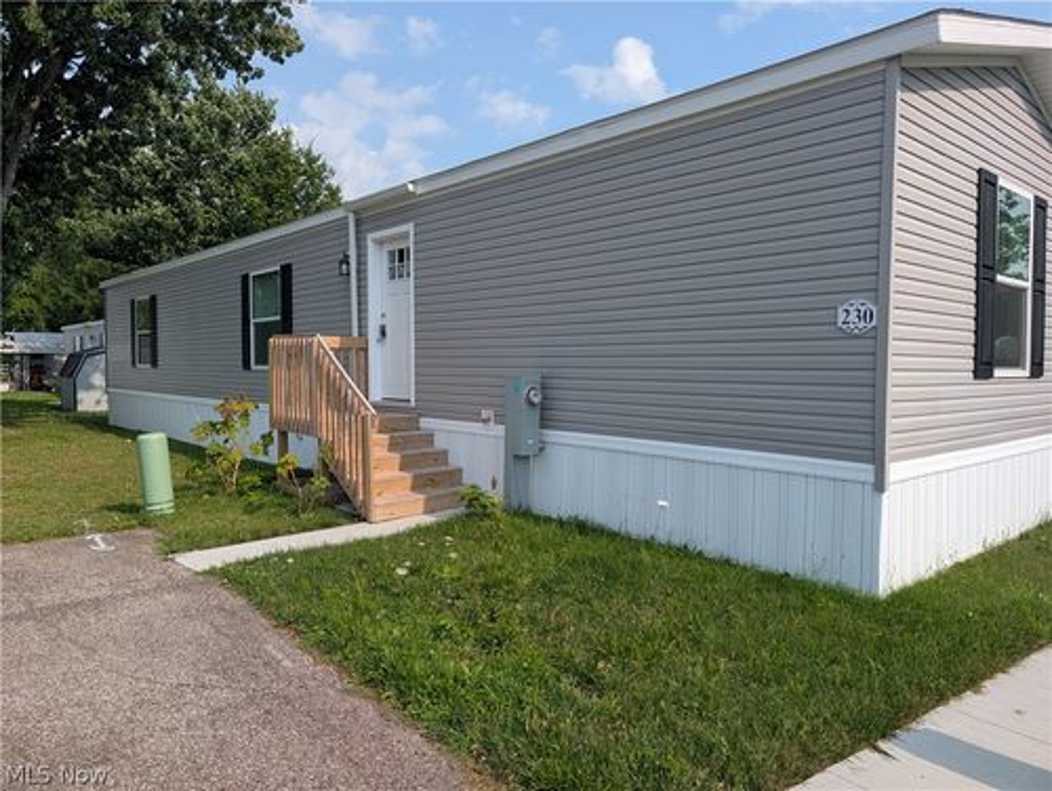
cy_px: 396
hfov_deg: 71.5
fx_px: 730
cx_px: 526
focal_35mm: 24
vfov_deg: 56.9
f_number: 1.68
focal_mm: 6.9
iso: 20
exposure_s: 1/1195
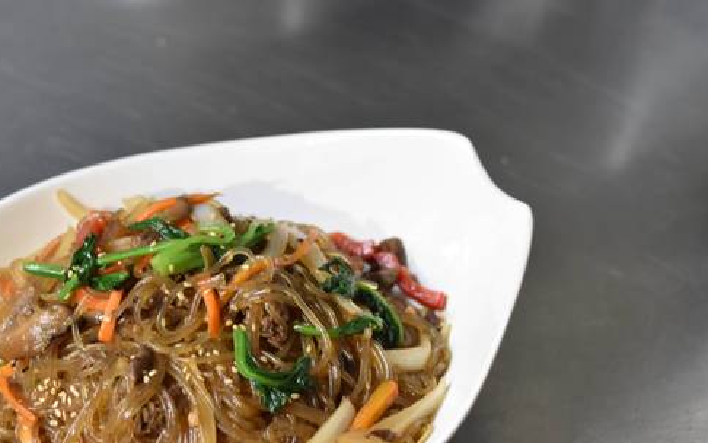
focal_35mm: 73
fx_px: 1403
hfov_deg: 28.2
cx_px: 261
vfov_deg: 17.9
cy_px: 297
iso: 800
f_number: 2.8
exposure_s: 1/60
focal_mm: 35
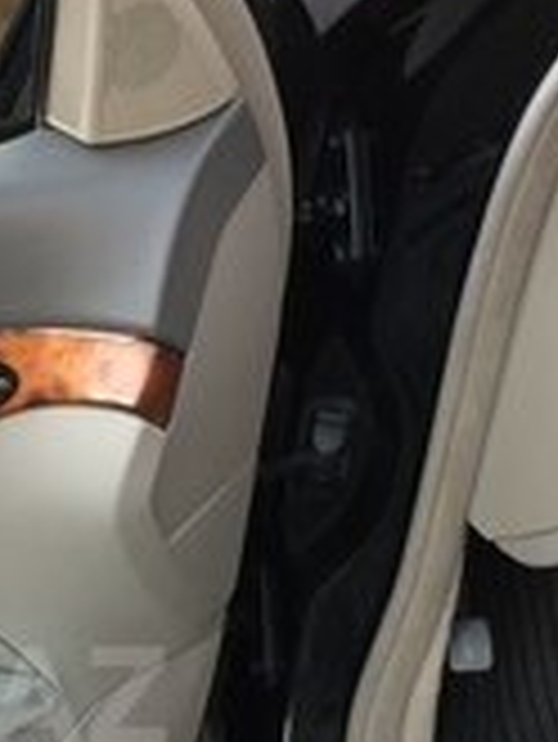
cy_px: 697
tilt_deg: -38.7
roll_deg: +1.0
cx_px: -180
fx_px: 1867
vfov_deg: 21.9
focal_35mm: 87
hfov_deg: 16.1
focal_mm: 4.15
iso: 40
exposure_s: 1/33
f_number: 2.2
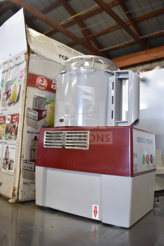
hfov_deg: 43.6
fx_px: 205
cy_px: 123
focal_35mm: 30
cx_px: 82
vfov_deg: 61.9
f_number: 3.5
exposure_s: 1/30
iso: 450
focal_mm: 20
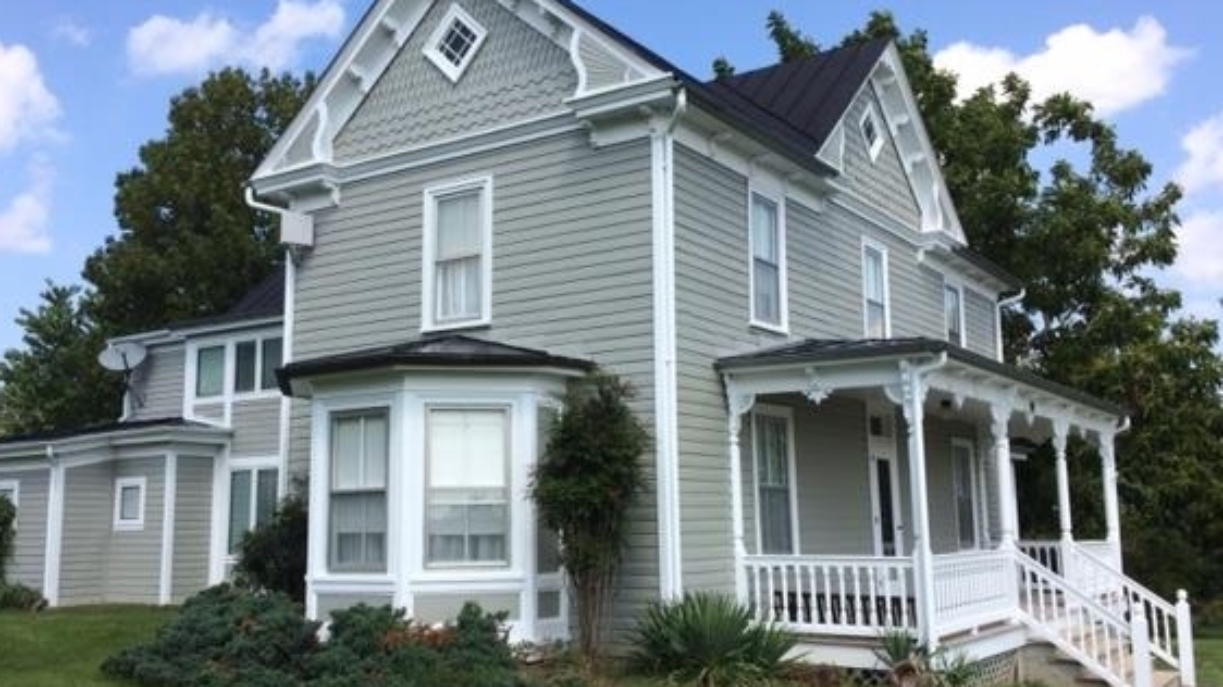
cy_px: 346
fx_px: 1167
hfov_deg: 55.3
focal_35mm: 36
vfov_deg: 32.8
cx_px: 596
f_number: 2.2
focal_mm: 4.15
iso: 32
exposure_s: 1/1709
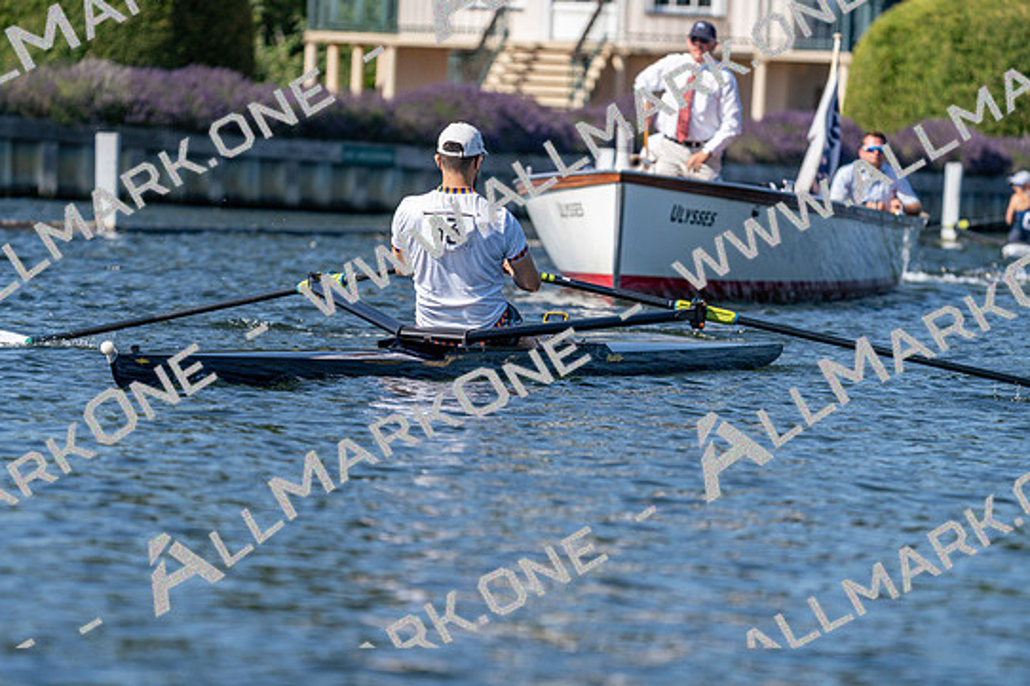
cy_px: 322
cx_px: 534
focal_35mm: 302
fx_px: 8637
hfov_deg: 6.8
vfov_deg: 4.5
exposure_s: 1/1600
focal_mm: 282
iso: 250
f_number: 5.6
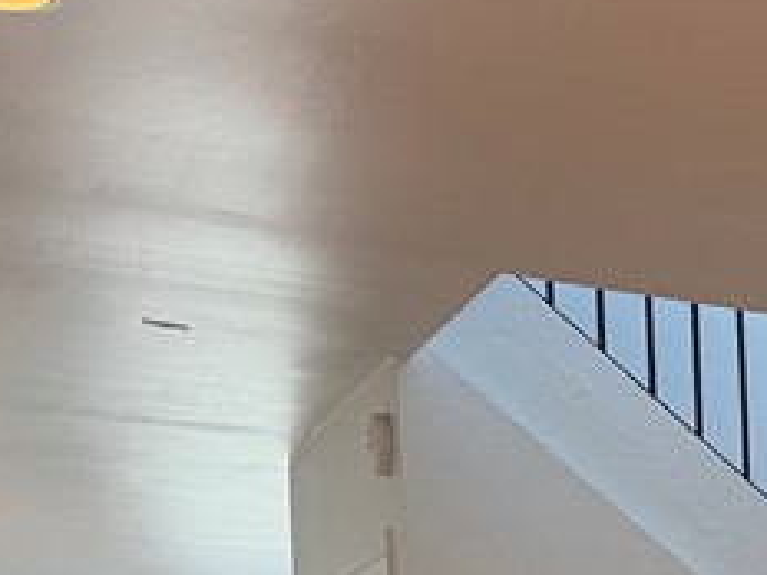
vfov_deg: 12.3
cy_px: 1167
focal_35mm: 106
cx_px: 1517
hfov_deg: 15.1
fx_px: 2349
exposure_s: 1/120
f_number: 1.78
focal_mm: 6.76
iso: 250
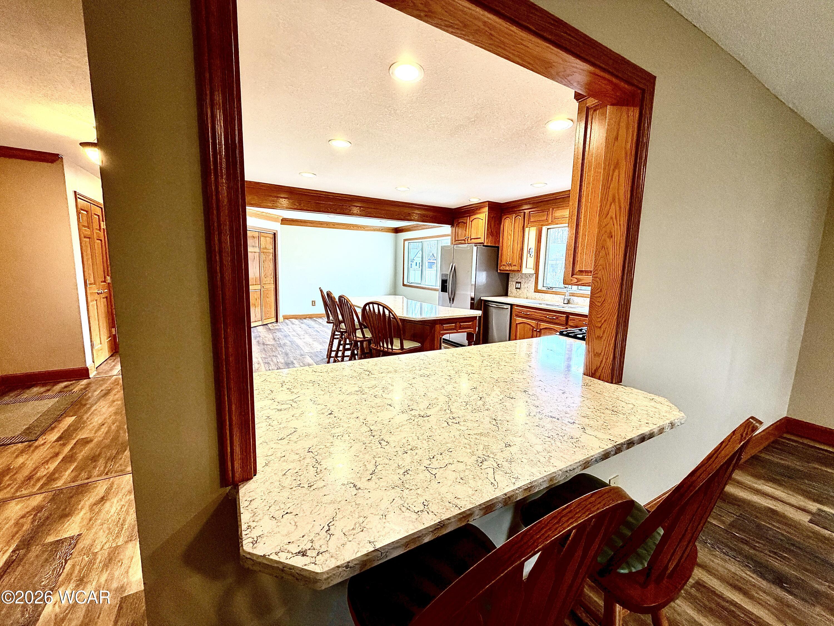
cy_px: 313
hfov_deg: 102.1
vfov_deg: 85.7
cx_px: 417
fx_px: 337
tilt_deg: -7.8
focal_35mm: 14
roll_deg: -1.8
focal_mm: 2.22
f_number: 2.2
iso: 200
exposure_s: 1/60
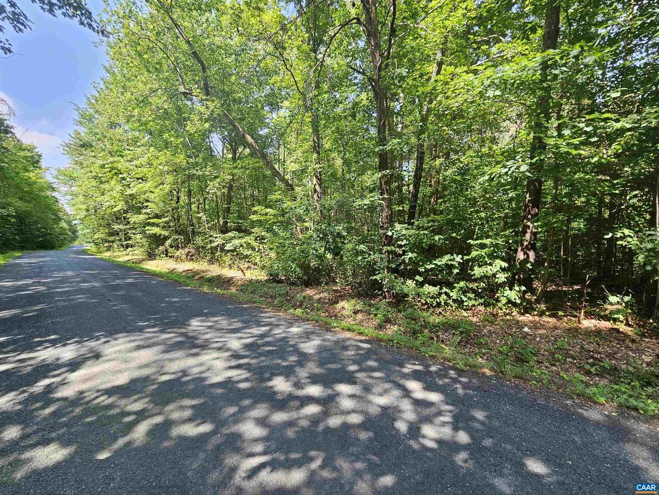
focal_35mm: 13
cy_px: 248
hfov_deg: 106.2
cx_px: 330
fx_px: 247
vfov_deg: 89.9
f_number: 2.2
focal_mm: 2.2
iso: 50
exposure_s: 1/155
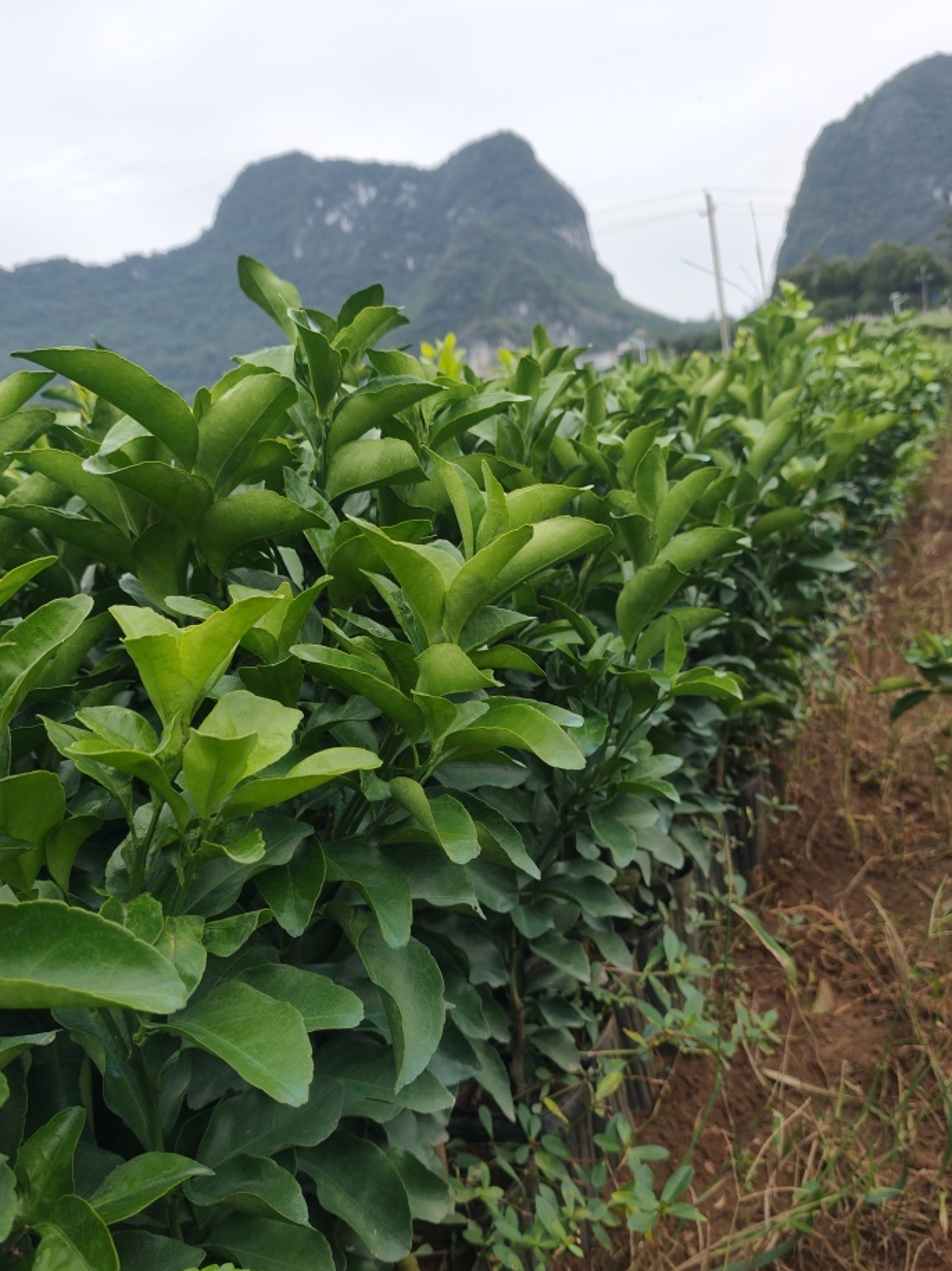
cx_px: 504
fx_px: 1027
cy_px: 730
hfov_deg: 49.7
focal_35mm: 28
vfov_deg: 63.1
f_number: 1.6
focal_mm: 5.84
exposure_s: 1/363
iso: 50
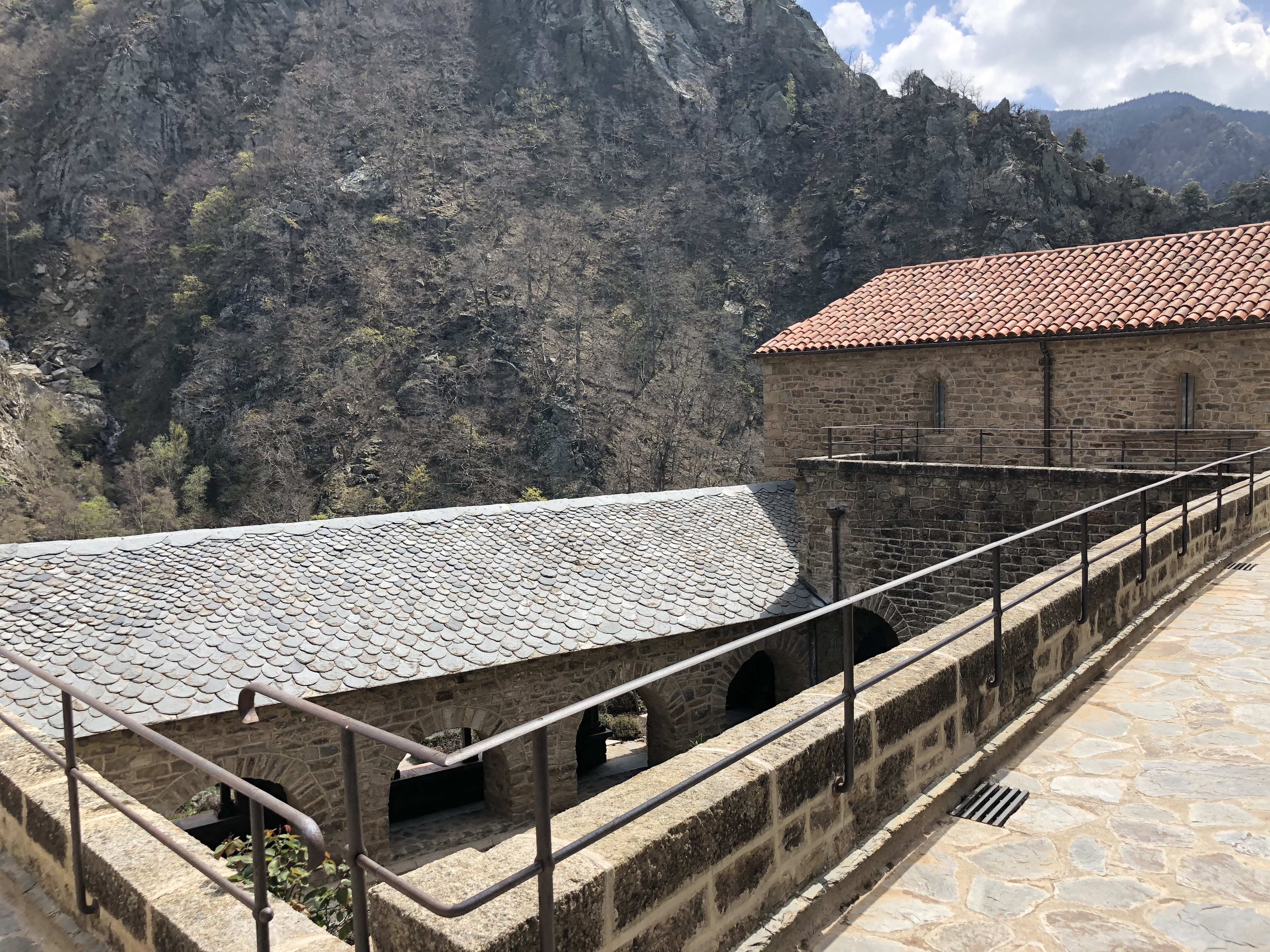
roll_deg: +2.2
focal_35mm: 28
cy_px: 476
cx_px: 635
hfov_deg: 63.4
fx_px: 1027
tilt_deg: -3.1
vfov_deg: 49.7
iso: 20
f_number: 1.8
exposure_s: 1/1171
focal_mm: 4
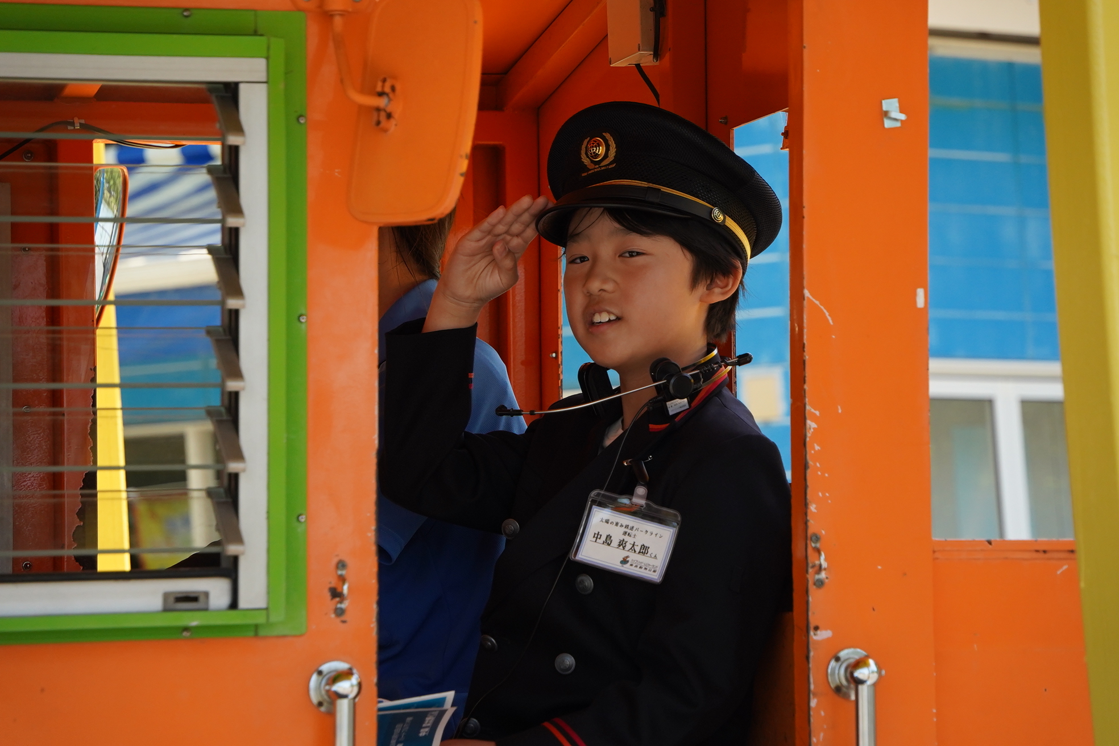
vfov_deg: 9.5
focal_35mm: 144
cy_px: 373
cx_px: 560
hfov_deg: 14.3
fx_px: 4476
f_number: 5.6
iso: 1000
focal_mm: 96
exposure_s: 1/1000
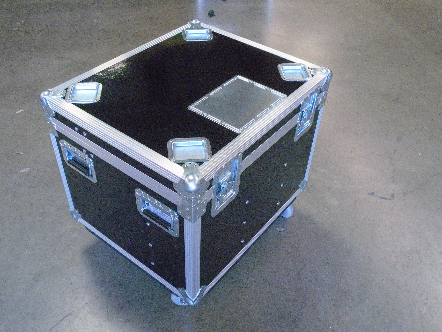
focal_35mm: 36
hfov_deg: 51.4
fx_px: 460
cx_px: 221
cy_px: 166
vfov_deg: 39.7
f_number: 3.8
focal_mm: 6.4
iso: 800
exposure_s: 1/100
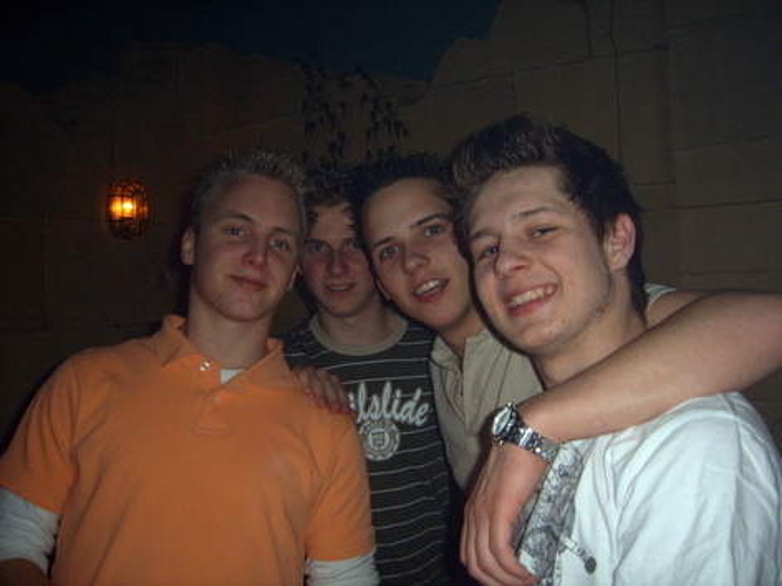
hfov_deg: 52.6
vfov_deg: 40.7
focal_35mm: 35
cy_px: 293
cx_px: 391
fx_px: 791
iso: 100
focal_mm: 5.8
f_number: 2.8
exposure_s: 1/30
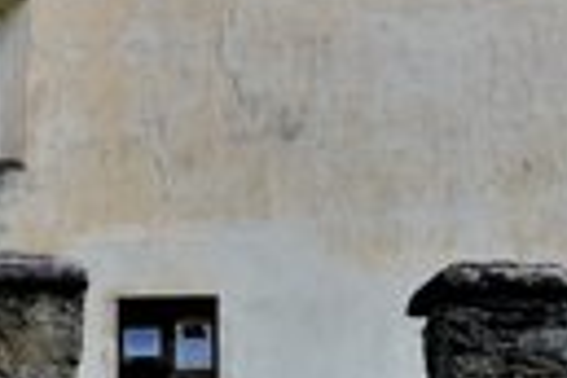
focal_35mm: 167
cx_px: 527
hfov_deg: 12.2
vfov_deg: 8.1
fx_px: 2630
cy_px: -163
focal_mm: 18
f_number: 9
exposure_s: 1/100
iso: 320
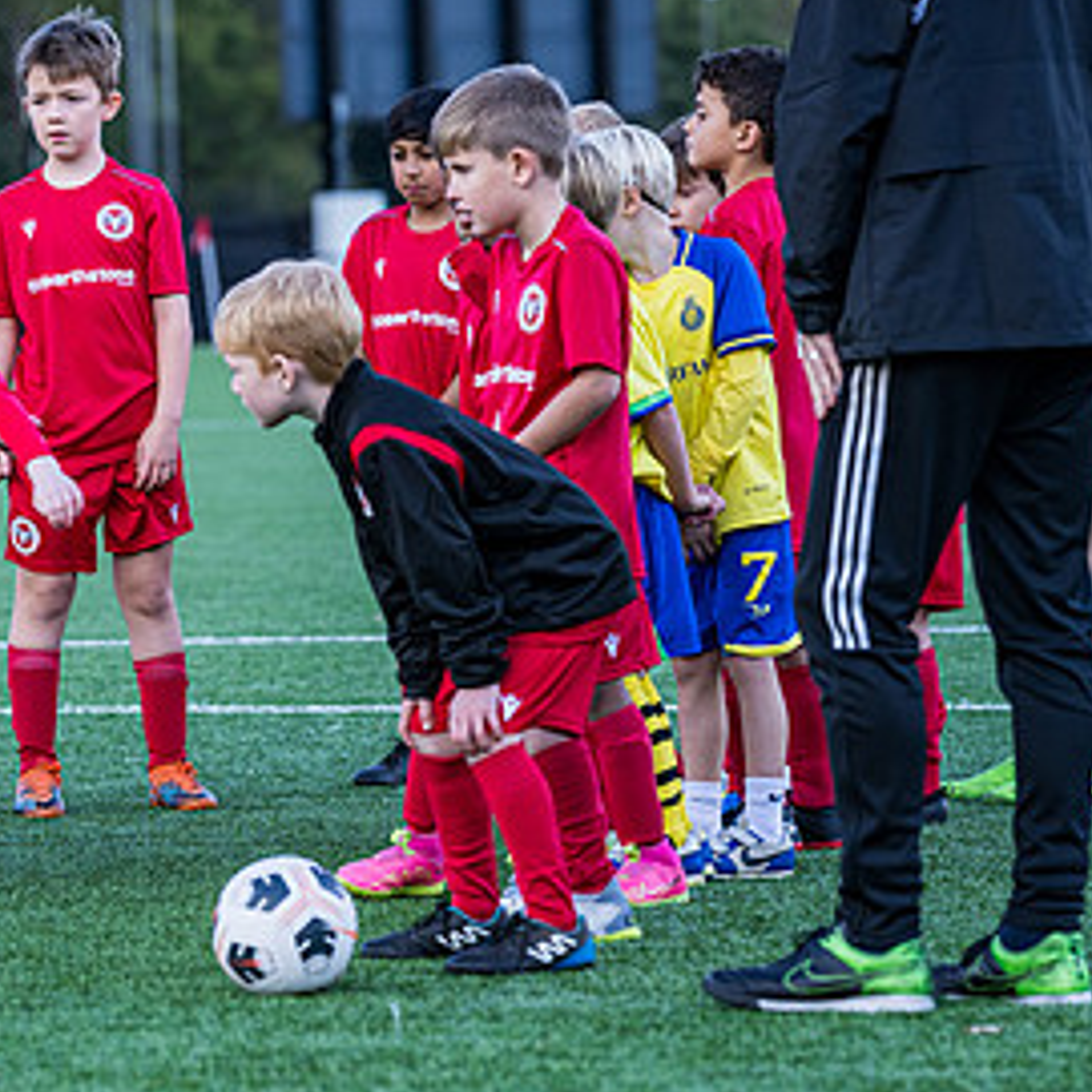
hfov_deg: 6.9
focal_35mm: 253
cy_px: 627
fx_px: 9030
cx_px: -56
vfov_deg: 6.9
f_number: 4
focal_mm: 135
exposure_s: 1/800
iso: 400
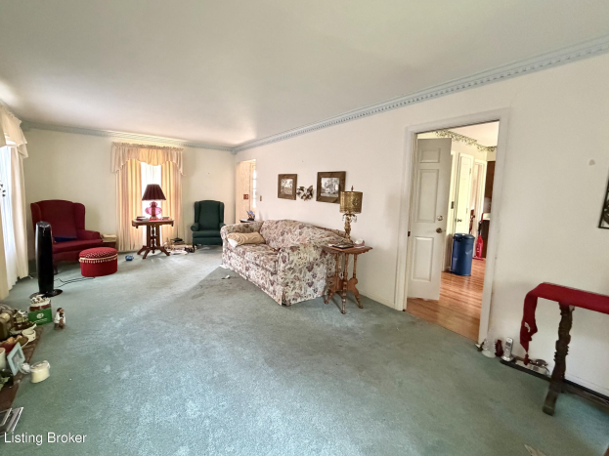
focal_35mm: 15
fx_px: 264
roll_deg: -1.2
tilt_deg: -3.9
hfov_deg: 98.0
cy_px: 216
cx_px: 284
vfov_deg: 81.7
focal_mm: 2.22
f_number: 2.2
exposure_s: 1/60
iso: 1000
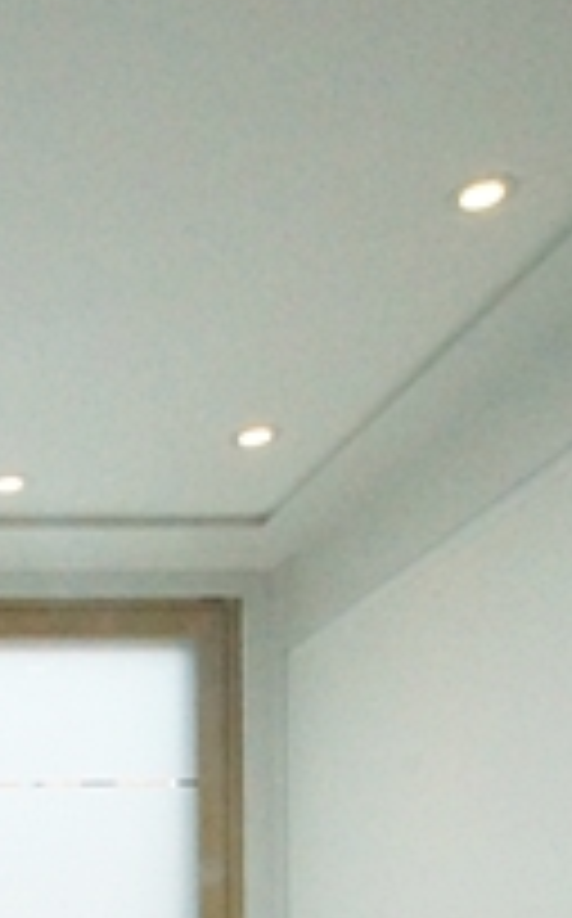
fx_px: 1501
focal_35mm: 60
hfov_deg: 18.1
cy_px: 1107
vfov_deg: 29.3
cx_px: -392
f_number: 22
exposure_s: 1/40
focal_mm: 10
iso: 3200
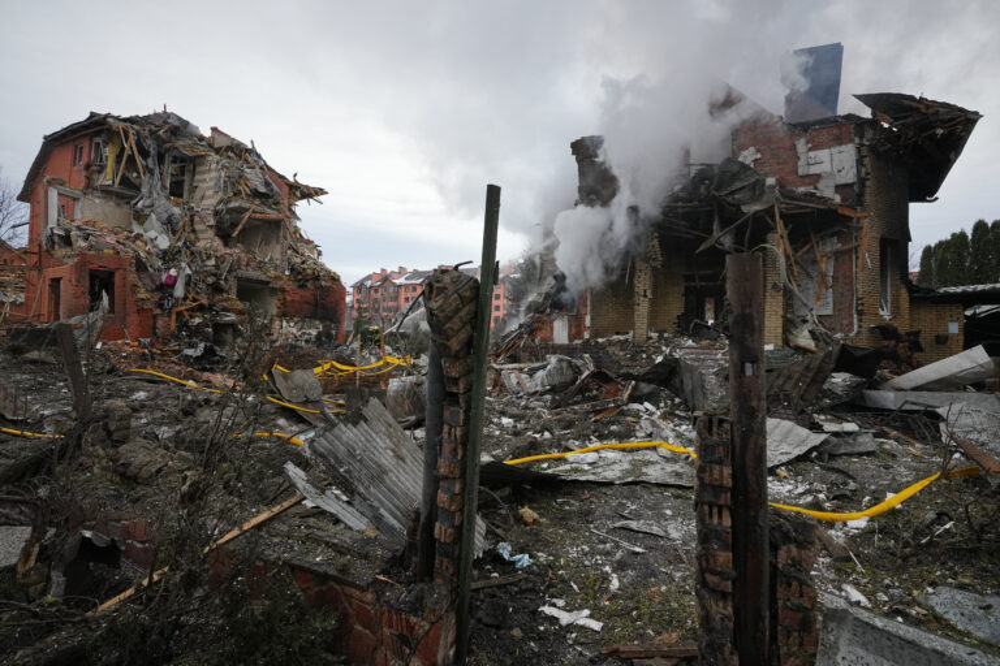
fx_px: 444
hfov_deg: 96.7
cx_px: 500
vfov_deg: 73.7
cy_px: 333
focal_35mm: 16
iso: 800
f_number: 6.3
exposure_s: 1/1250
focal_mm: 16
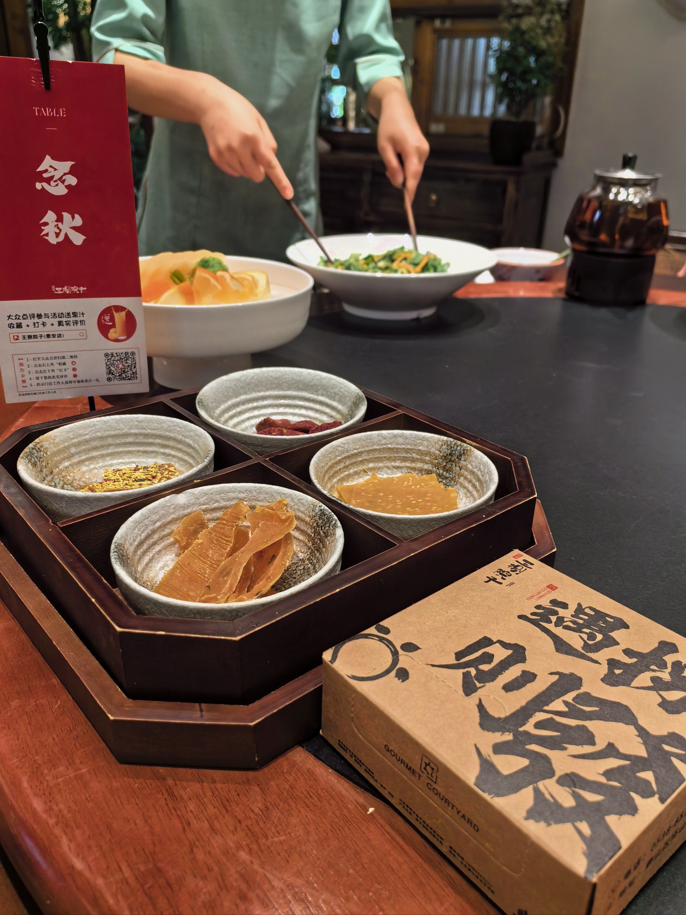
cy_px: 458
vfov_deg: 65.3
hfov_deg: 51.4
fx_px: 713
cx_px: 343
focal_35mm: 27
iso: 100
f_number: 2
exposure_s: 1/100
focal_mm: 5.75
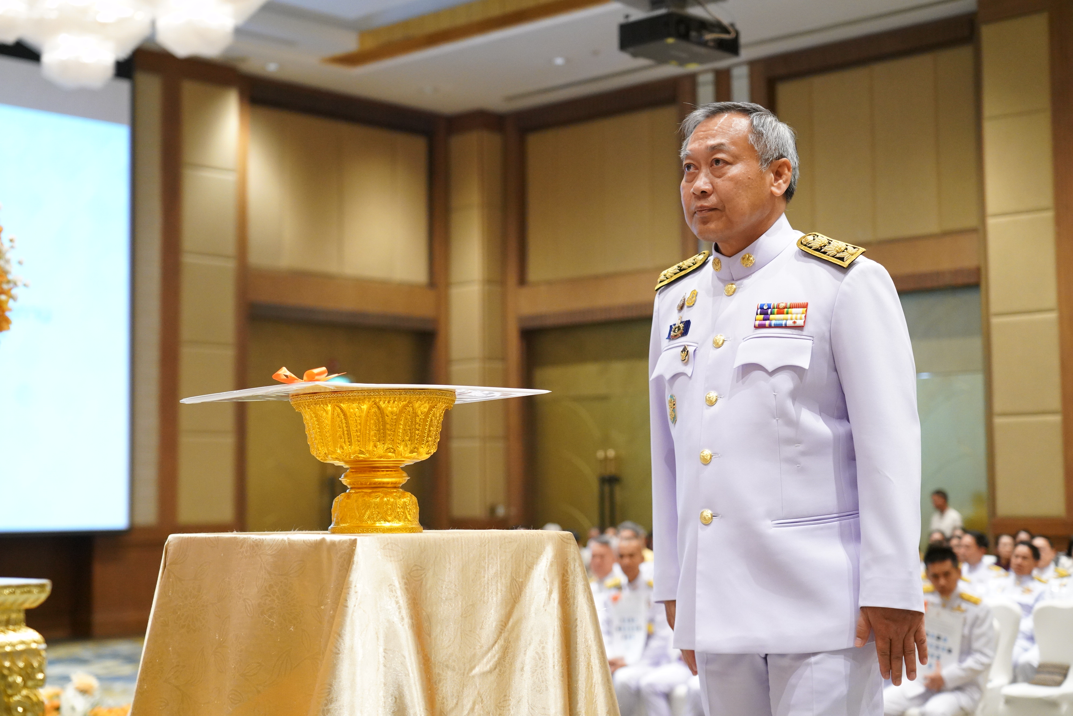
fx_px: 1758
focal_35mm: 59
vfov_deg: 23.0
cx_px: 536
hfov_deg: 33.9
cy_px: 358
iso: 6400
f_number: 4
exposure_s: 1/125
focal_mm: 59
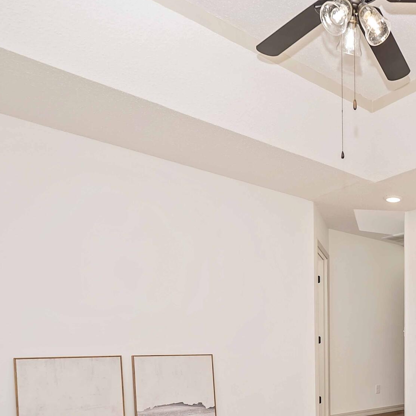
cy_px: 361
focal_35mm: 32
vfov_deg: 46.9
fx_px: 435
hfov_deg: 44.2
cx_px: 408
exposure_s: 1/200
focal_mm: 14
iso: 125
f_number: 4.5
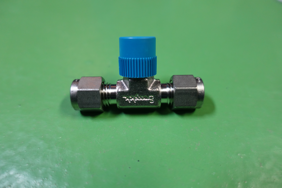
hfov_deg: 73.7
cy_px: 94
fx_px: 188
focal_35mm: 24
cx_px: 141
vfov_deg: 53.1
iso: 400
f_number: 1.8
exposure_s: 1/30
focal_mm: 8.8
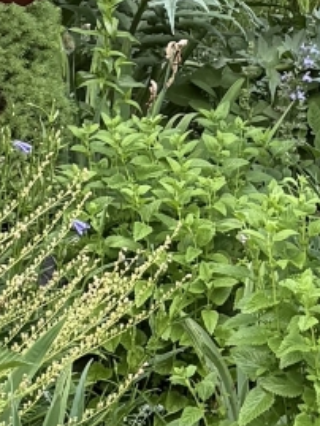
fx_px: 2340
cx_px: 375
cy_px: -294
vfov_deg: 9.9
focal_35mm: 190
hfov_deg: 7.8
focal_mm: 6.76
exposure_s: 1/440
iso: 100
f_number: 1.78
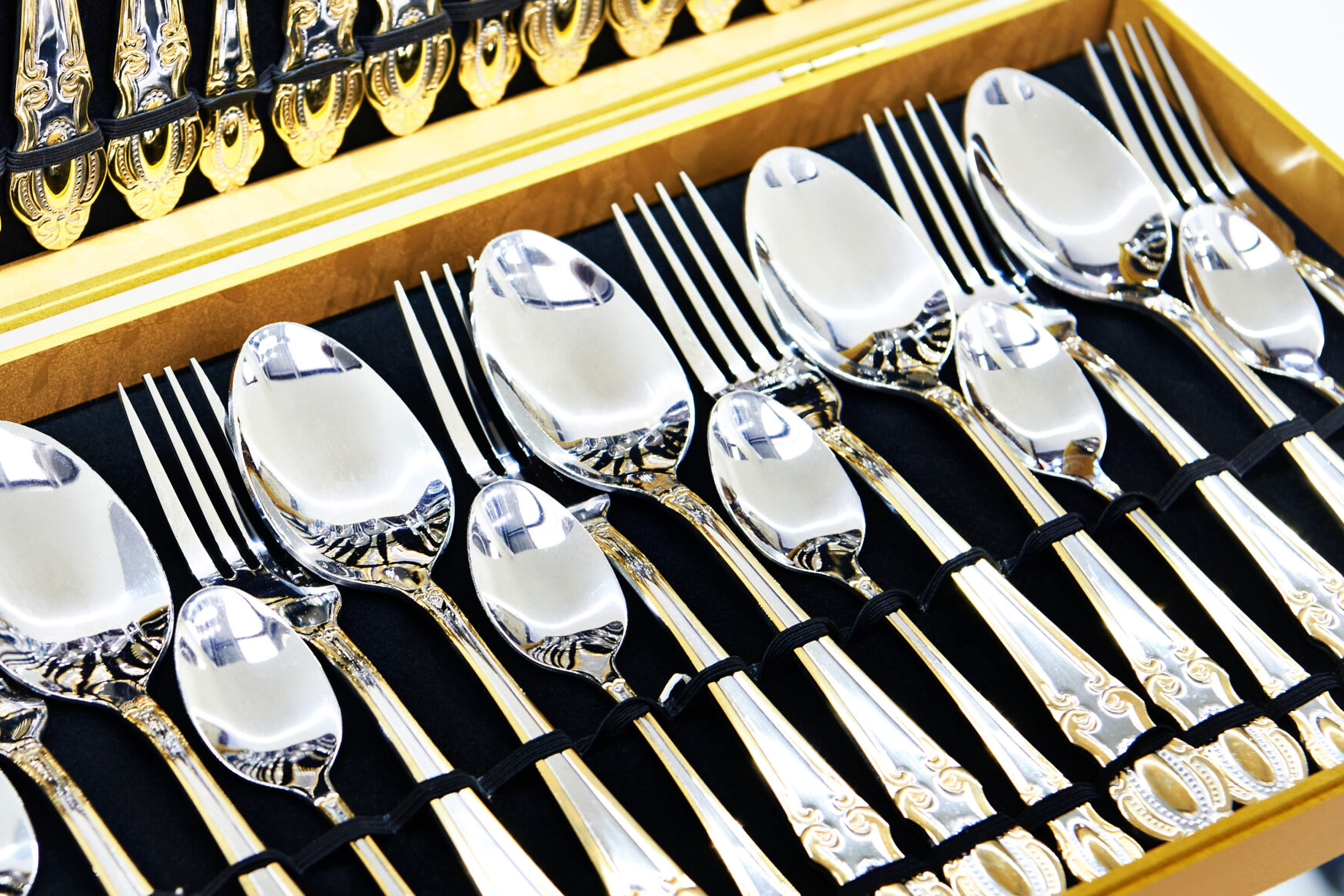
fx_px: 3808
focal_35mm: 102
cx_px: 498
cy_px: 526
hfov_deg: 20.0
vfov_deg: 13.4
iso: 400
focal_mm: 70
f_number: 6.3
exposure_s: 1/20
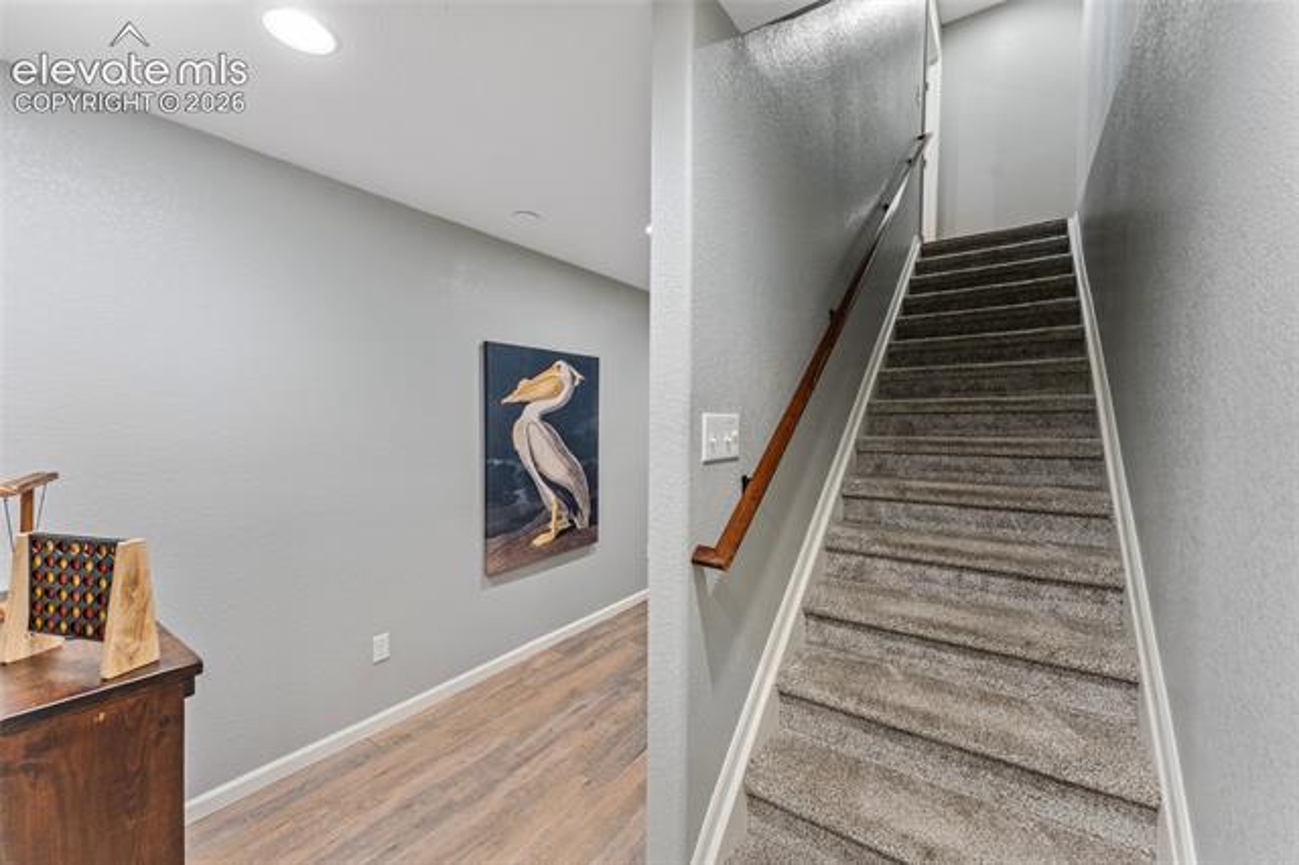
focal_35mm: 14
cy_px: 432
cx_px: 650
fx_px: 505
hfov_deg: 104.3
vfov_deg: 81.1
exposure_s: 1/10
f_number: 8
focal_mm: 14
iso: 640
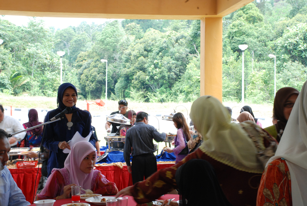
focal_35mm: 72
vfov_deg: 19.0
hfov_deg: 28.0
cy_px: 103
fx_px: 615
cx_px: 154
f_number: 18
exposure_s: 1/20
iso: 800
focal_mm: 48
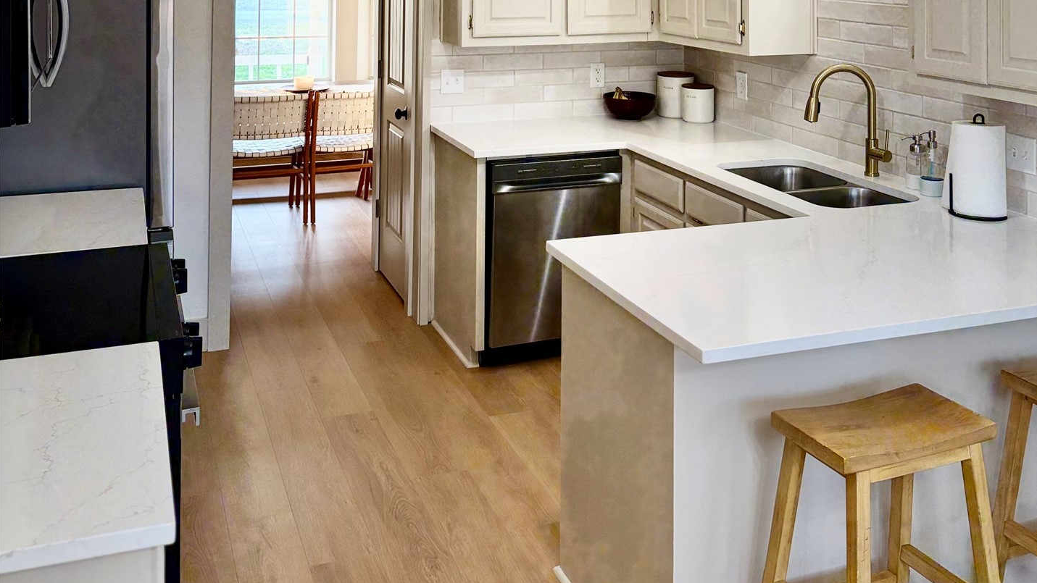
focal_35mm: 38
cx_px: 520
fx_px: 1045
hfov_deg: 52.8
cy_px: -59
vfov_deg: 28.4
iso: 125
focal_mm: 5.96
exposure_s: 1/120
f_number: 1.6
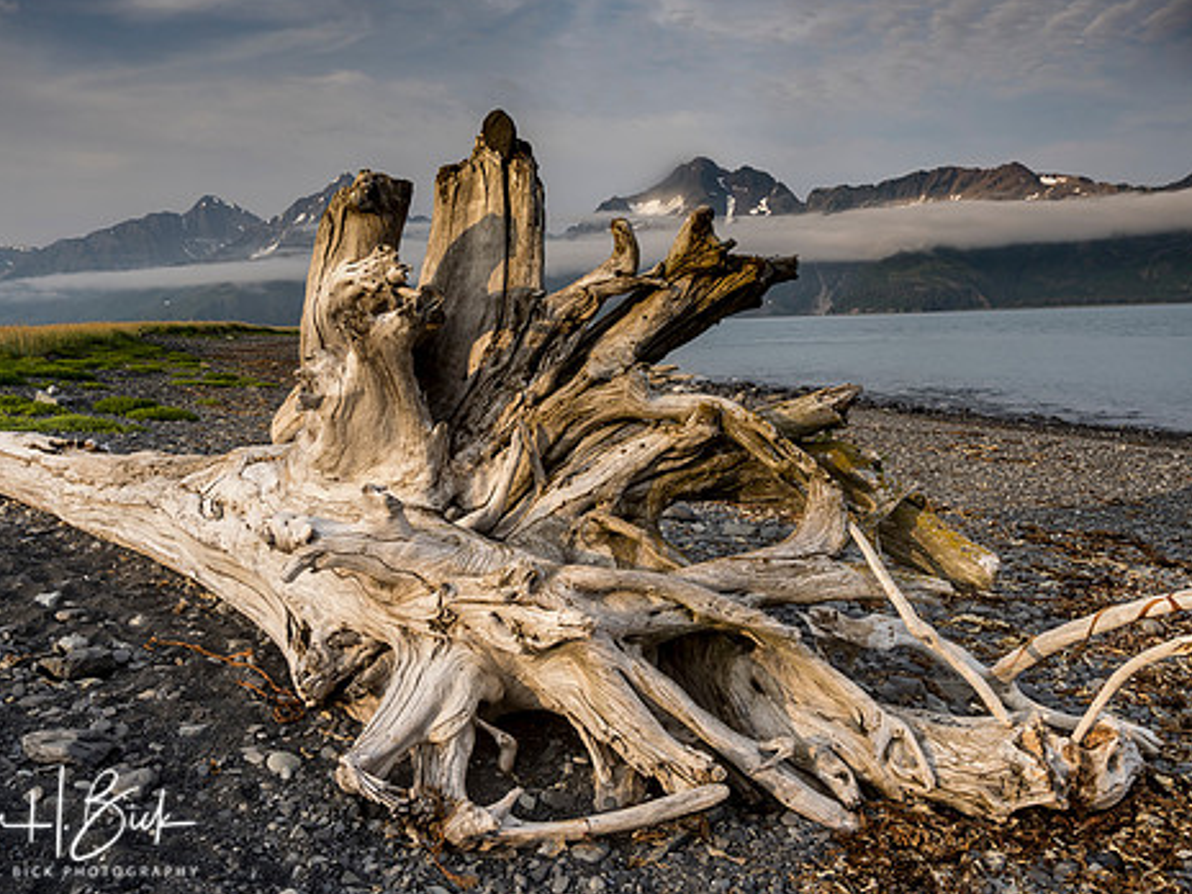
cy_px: 402
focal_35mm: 30
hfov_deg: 59.9
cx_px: 575
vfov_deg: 46.7
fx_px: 1033
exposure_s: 1/250
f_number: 5.6
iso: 125
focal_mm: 12
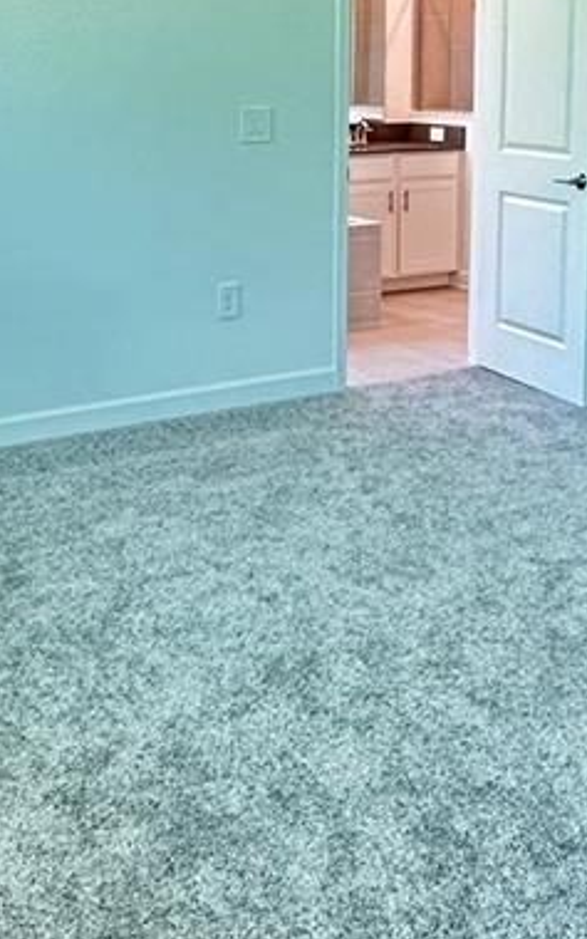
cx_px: 334
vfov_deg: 40.9
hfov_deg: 27.4
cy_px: 191
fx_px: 1203
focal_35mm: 47
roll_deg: -1.5
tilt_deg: -5.9
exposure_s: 1/60
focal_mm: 2.22
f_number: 2.2
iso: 320
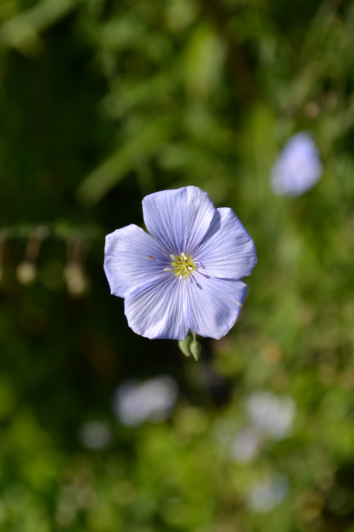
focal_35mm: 82
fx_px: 1217
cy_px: 266
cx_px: 177
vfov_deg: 24.6
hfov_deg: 16.6
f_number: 8
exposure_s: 1/200
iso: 100
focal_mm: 55
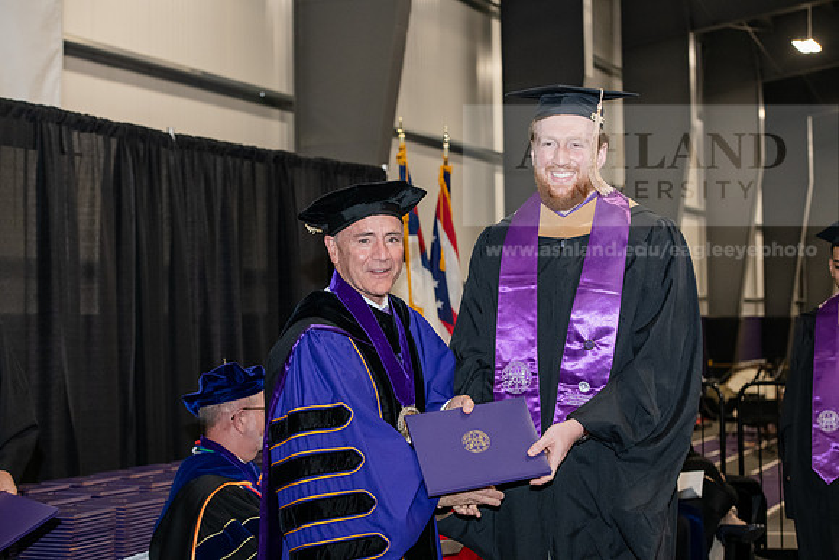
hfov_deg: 28.8
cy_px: 280
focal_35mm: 70
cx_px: 420
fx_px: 1632
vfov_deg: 19.5
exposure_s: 1/200
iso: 2500
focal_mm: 70
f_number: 5.6
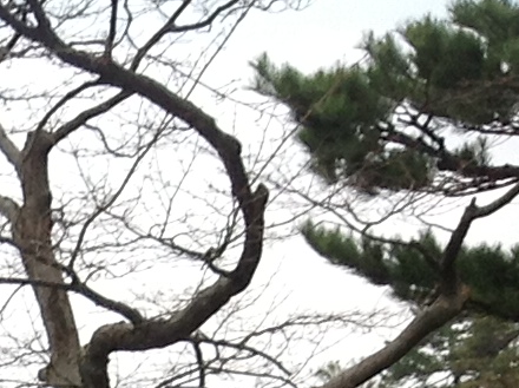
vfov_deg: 6.6
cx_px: -651
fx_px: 3085
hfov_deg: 8.9
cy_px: 1140
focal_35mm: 206
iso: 80
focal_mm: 4.28
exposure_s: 1/135
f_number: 2.4
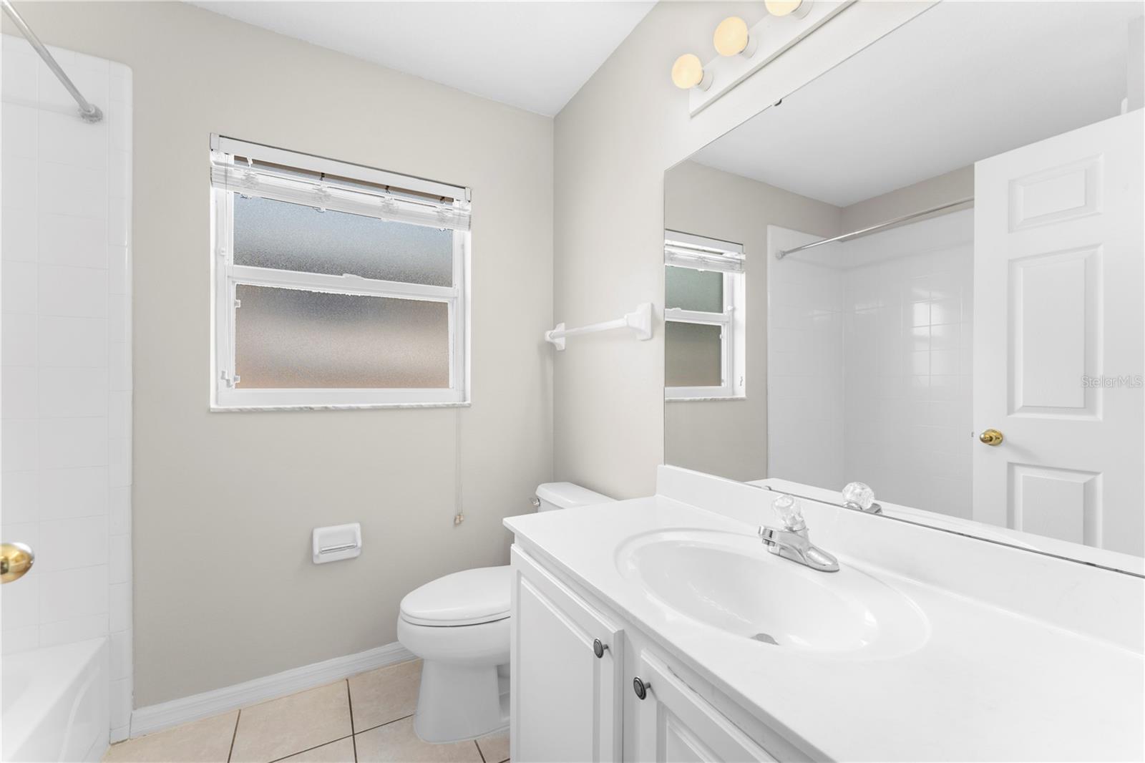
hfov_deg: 104.3
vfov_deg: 81.2
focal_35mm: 14
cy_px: 382
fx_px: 445
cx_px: 572
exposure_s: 1/13
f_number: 8
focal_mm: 14
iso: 200
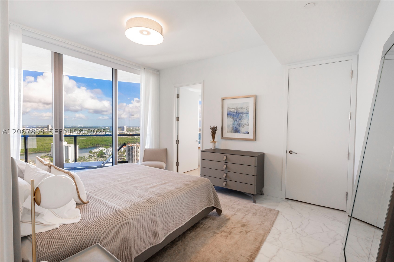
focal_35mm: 16
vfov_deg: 72.0
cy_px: 131
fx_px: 181
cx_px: 197
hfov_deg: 95.0
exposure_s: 1/30
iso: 500
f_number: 7.1
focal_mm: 11
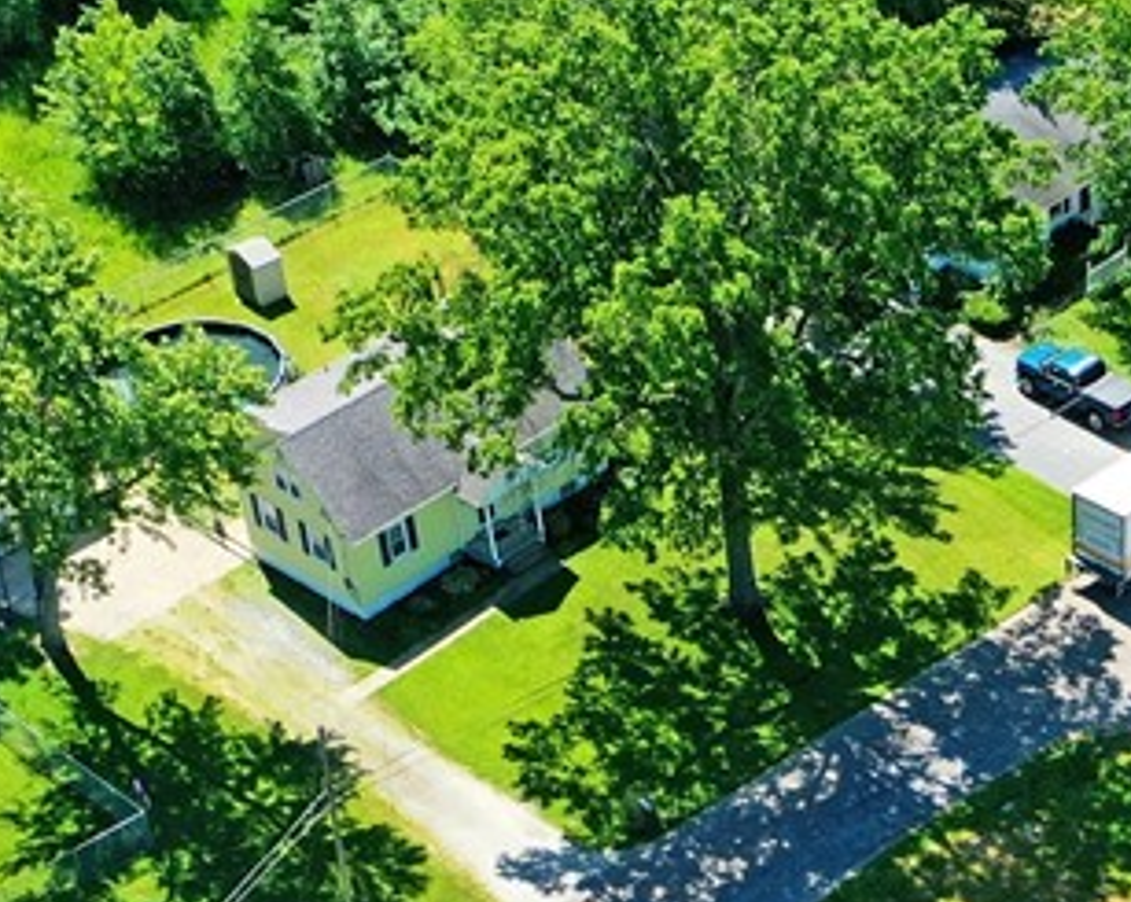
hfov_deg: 20.2
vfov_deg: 15.4
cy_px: 1318
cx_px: 1028
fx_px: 3110
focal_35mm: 93
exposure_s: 1/320
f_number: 5
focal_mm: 10.26
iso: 100
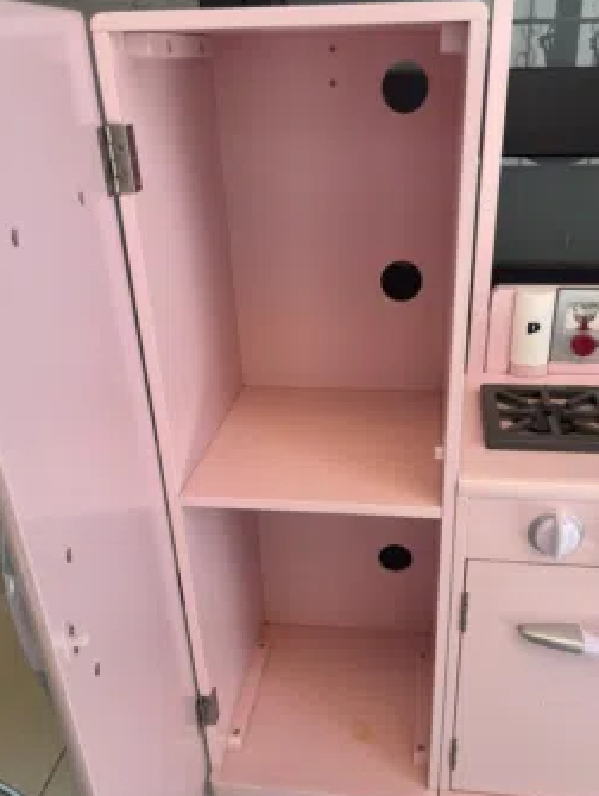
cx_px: 333
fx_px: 714
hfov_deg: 45.4
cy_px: 459
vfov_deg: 58.0
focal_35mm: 31
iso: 40
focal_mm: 5.1
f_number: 1.6
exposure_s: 1/234
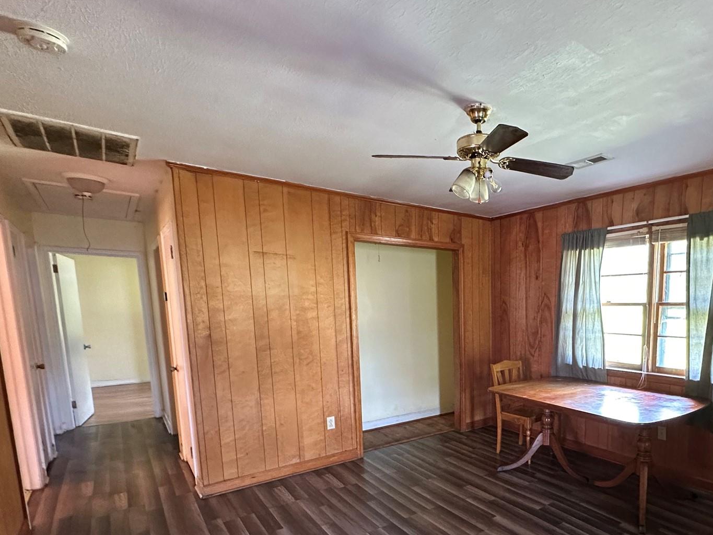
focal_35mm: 21
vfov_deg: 61.7
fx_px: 433
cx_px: 485
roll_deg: +0.1
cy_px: 362
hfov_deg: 76.1
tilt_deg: -8.2
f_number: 2.2
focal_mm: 2.22
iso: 640
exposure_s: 1/60
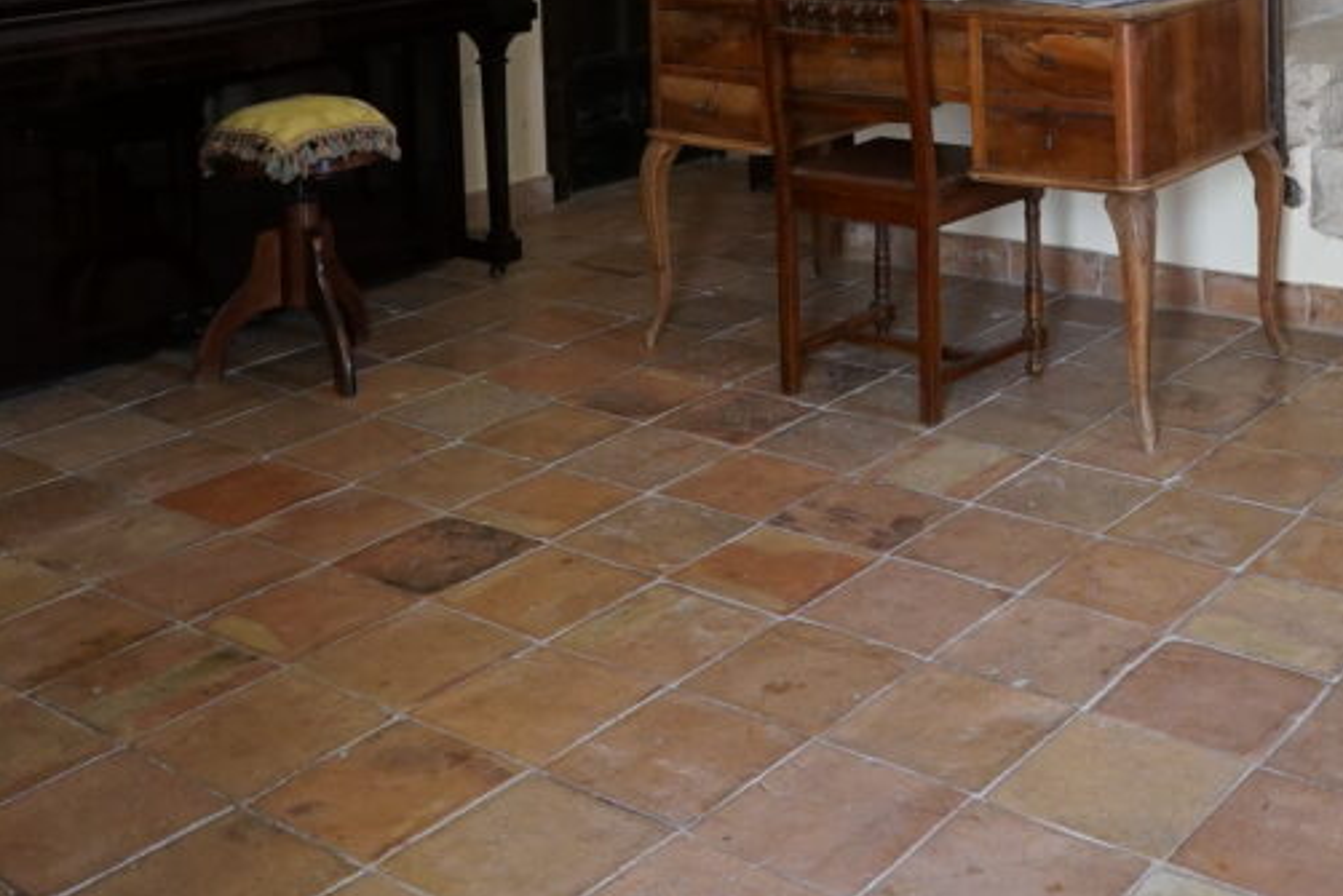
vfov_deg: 24.8
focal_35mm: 49
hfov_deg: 39.9
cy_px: -190
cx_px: 894
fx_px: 1828
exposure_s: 1/160
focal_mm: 16
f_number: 4
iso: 1600
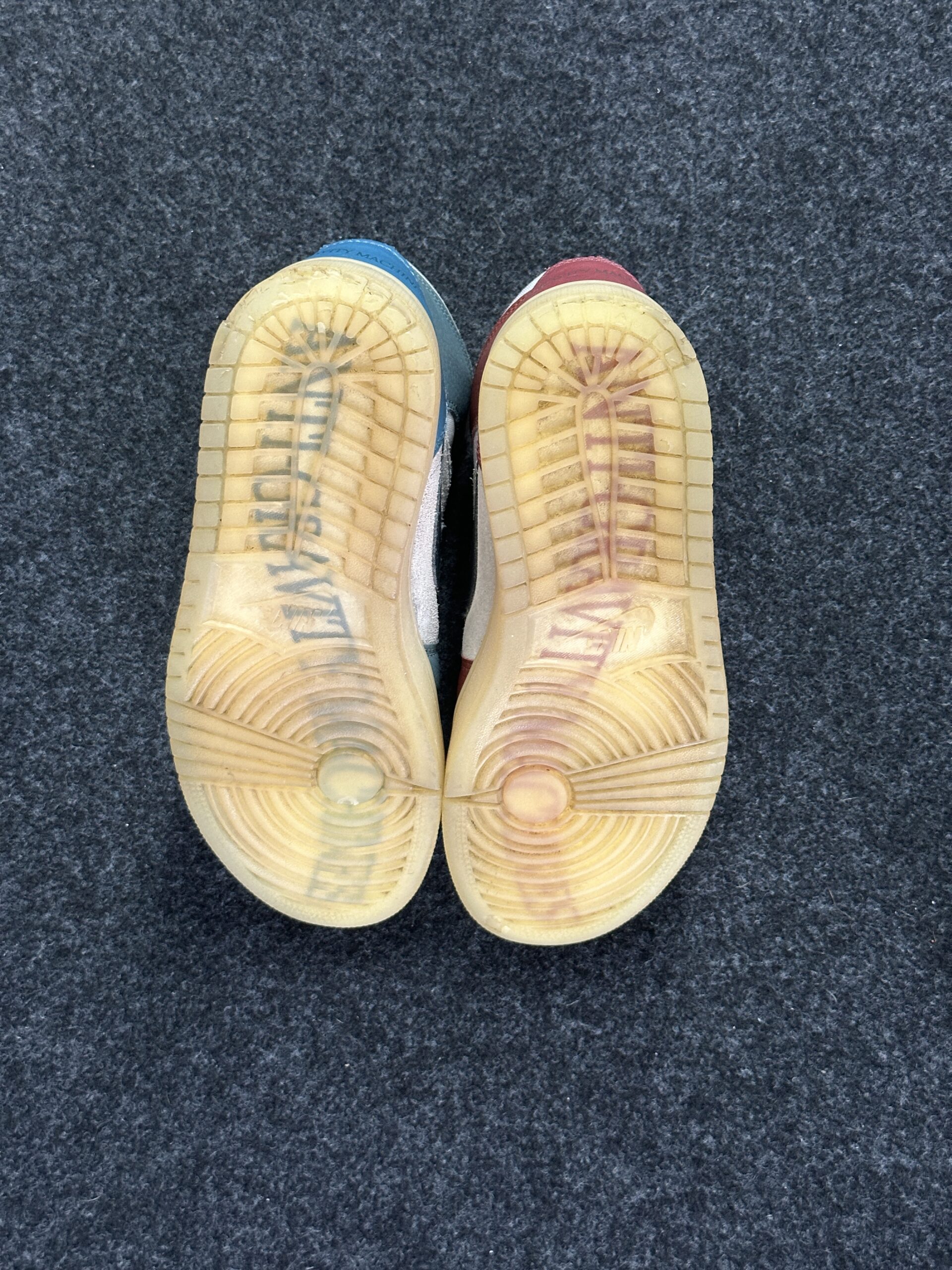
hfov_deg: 30.3
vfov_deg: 39.7
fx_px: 1760
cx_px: 476
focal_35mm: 48
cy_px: 635
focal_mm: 6.86
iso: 200
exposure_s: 1/33
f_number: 1.78
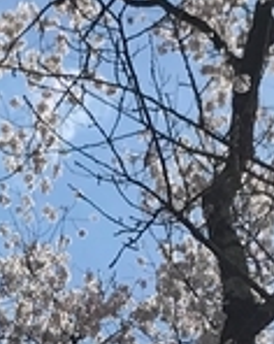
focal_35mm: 222
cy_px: 551
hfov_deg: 7.0
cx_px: 100
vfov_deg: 8.5
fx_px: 2255
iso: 20
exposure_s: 1/5988
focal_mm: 3.99
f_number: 1.8
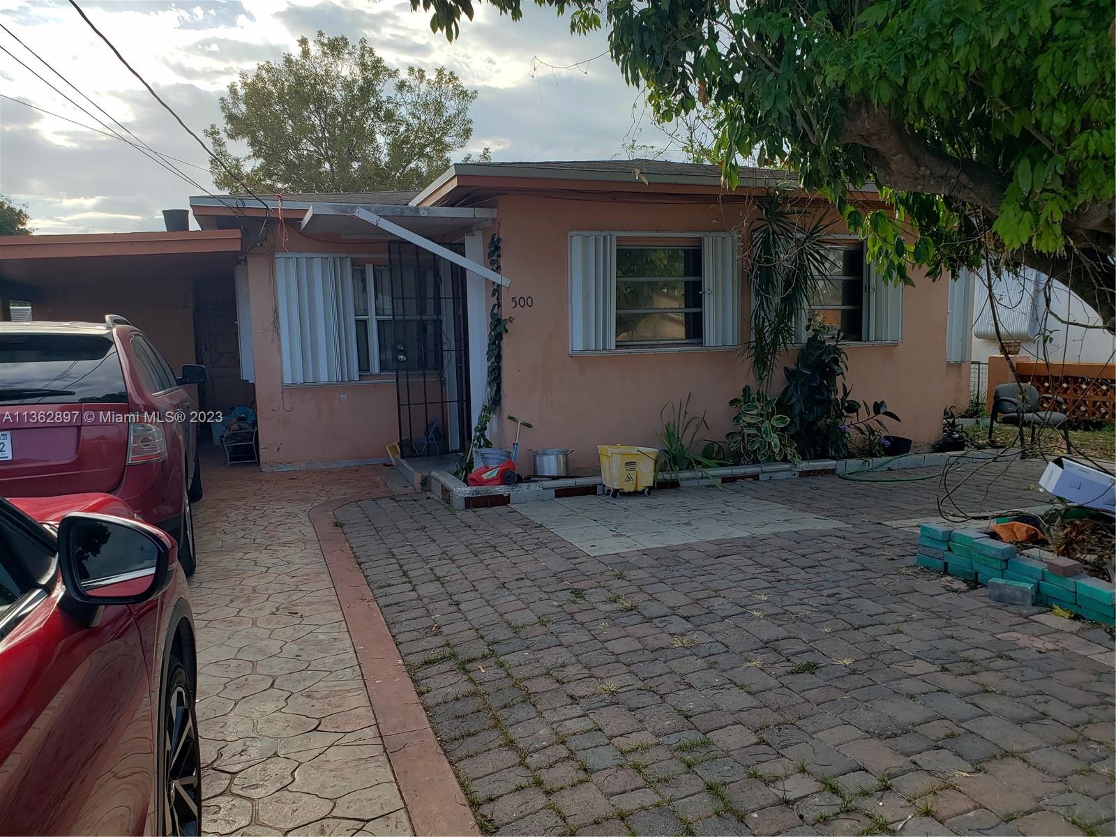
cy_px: 418
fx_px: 838
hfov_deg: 67.3
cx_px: 558
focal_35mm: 26
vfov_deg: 53.1
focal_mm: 4.3
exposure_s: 1/696
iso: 50
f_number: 2.4
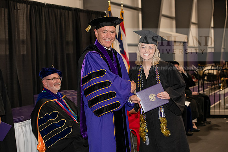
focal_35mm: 70
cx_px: 114
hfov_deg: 28.8
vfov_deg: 19.5
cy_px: 76
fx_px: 443
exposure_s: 1/200
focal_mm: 70
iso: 2500
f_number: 5
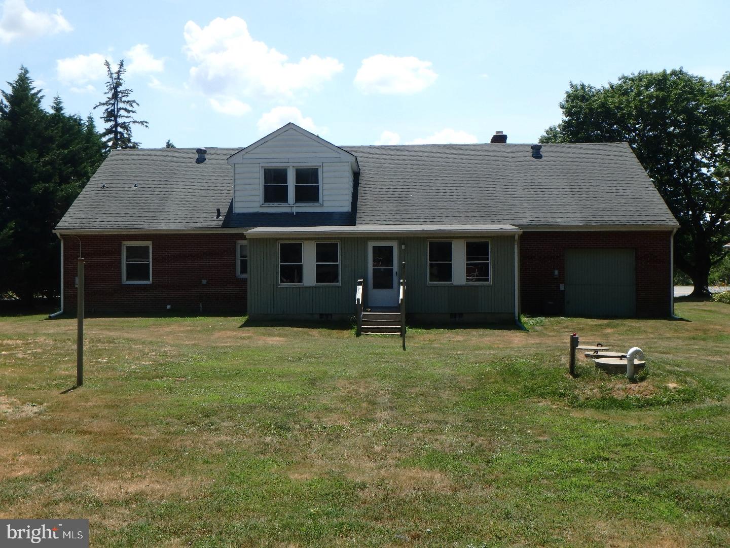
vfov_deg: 39.7
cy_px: 274
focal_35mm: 36
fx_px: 759
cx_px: 365
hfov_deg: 51.4
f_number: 5
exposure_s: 1/500
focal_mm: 6.4
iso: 125
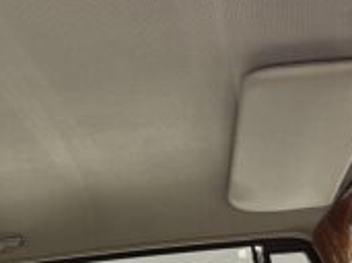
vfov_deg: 16.4
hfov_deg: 20.7
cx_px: -35
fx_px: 915
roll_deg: +5.7
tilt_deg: +21.1
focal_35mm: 90
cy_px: 150
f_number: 1.78
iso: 400
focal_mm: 6.76
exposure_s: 1/49
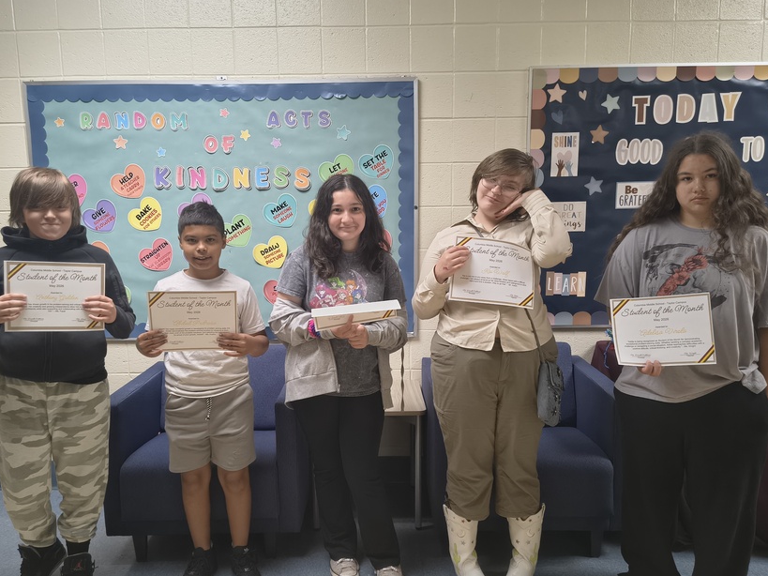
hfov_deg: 60.0
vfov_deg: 46.7
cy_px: 320
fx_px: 665
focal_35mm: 30
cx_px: 375
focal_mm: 5.56
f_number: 1.8
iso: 757
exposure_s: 1/60
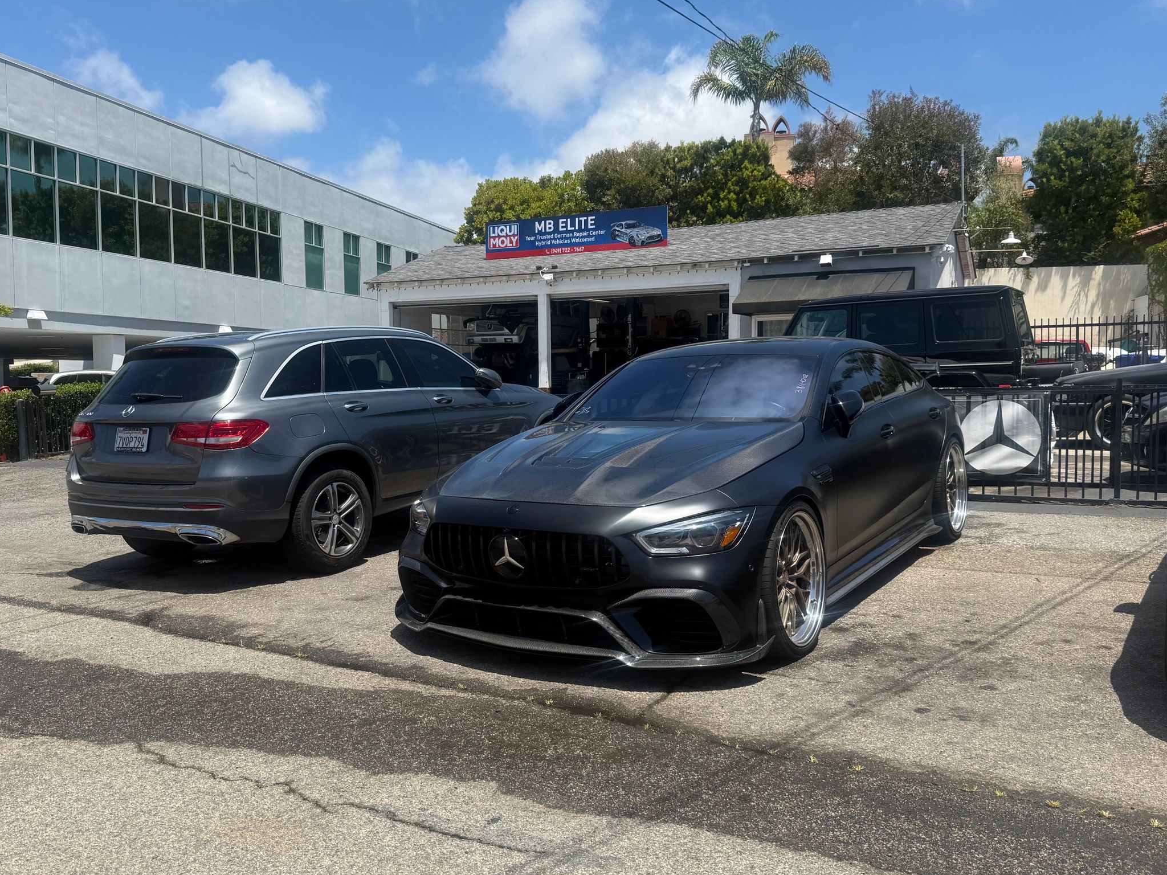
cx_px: 529
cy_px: 444
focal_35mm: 30
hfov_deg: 59.9
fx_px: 1011
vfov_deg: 46.8
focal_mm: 6.76
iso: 80
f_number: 1.78
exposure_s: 1/4405
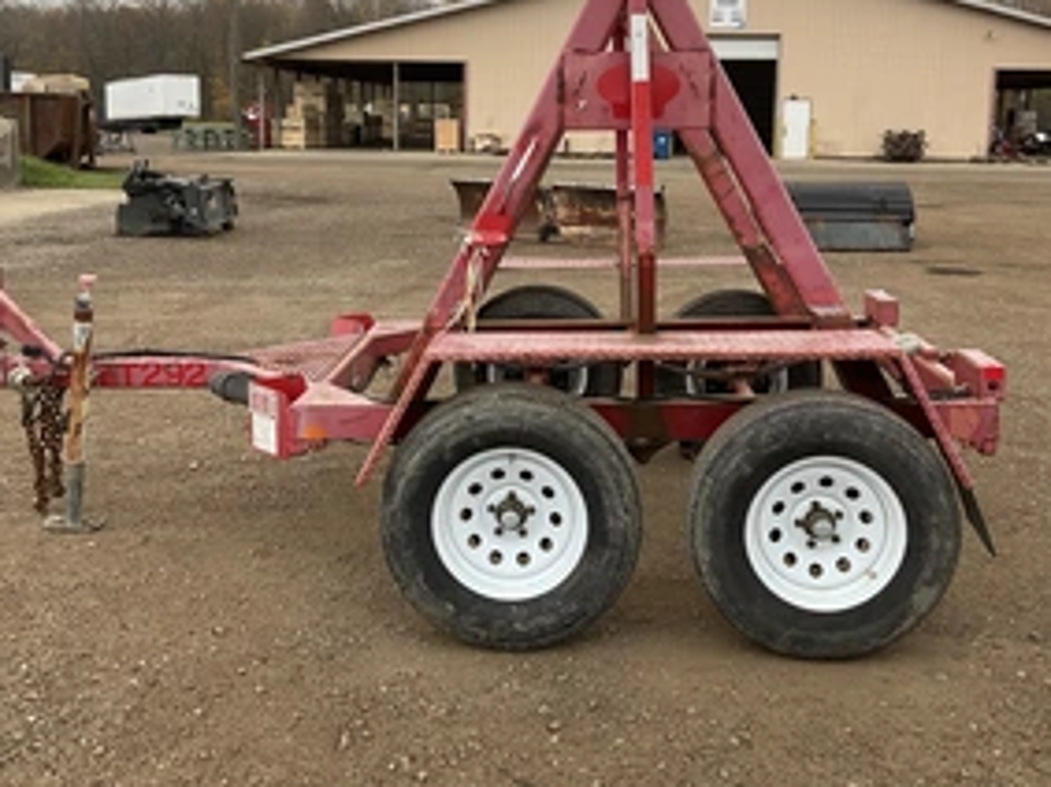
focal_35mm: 41
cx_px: 535
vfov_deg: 34.8
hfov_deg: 45.8
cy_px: 267
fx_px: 1244
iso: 20
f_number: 1.8
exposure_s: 1/122
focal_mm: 3
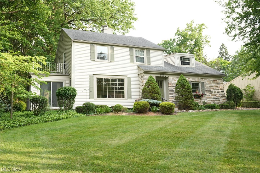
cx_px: 130
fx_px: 238
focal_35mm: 33
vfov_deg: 40.0
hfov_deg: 57.2
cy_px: 86
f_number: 4
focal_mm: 33
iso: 640
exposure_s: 1/640
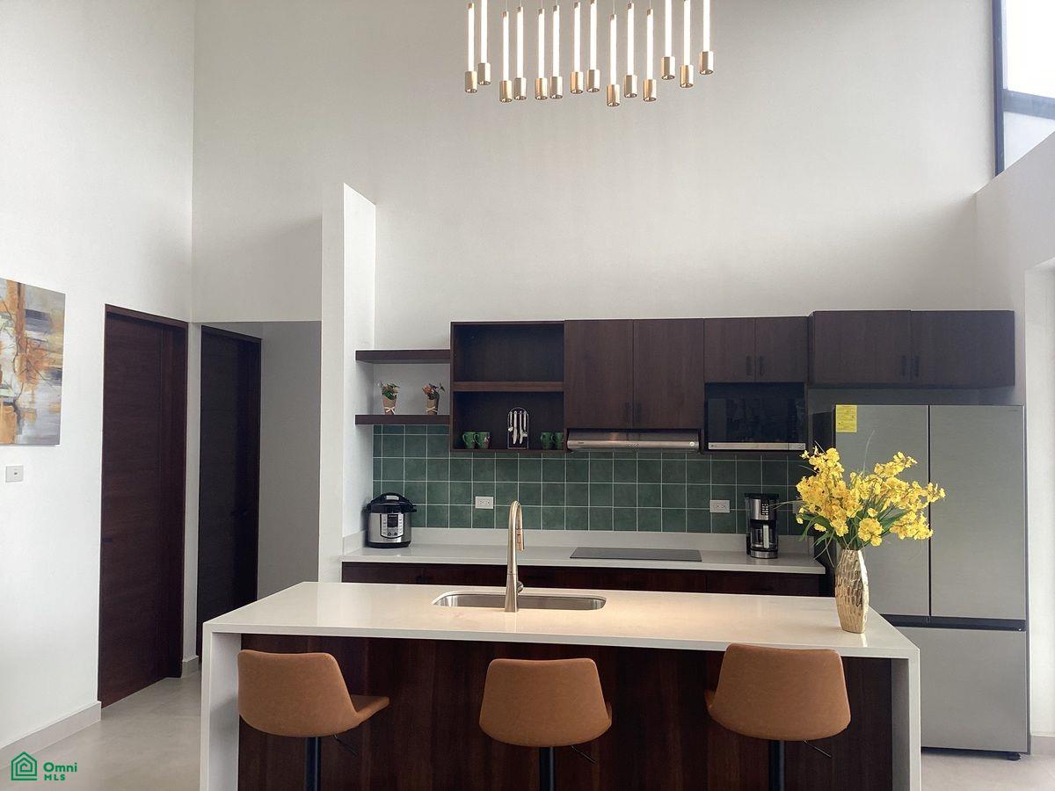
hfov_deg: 58.4
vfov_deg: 45.4
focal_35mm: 31
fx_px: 945
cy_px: 396
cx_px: 528
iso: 25
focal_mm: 3.3
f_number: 2.4
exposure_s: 1/144
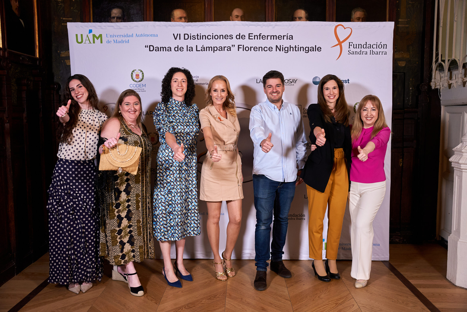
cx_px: 234
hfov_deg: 56.6
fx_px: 433
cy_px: 156
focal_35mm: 33
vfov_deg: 39.6
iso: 640
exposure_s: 1/125
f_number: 2.8
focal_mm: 33.4
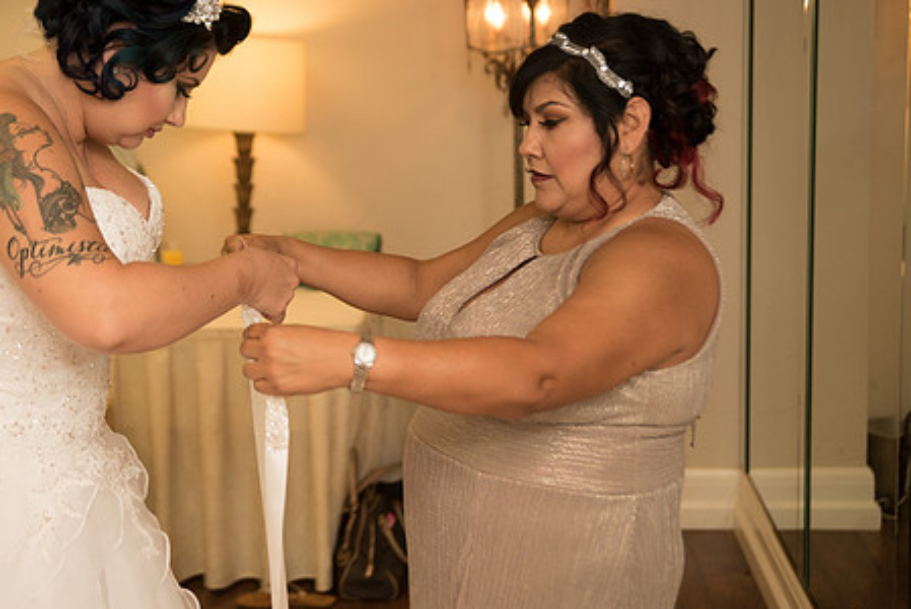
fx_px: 1570
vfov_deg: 21.9
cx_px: 337
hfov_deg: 32.2
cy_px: 247
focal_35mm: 62
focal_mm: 48
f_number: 2.8
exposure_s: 1/640
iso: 800
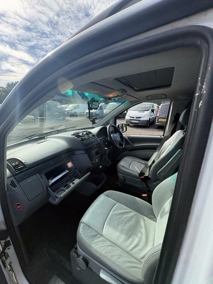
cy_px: 142
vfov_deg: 102.1
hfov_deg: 85.7
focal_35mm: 14
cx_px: 106
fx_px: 115
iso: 64
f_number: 2.2
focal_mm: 2.22
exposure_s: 1/734
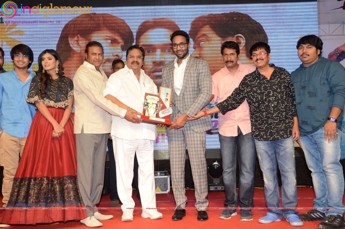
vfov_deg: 34.1
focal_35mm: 39
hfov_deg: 49.6
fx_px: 373
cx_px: 172
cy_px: 114
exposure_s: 1/125
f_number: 6.3
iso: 500
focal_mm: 26
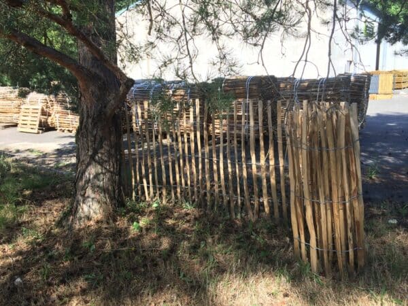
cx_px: 204
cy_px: 153
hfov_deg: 61.7
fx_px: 342
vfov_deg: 48.2
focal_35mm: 29
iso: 32
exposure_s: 1/423
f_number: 2.2
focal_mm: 4.15
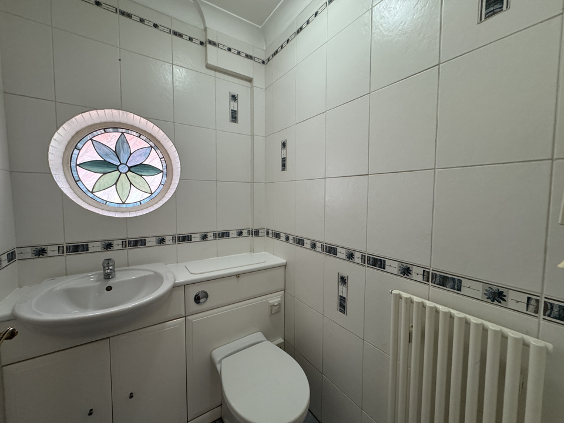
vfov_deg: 85.7
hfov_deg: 102.1
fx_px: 228
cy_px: 212
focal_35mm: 14
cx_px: 282
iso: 320
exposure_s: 1/99
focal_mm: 2.22
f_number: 2.2
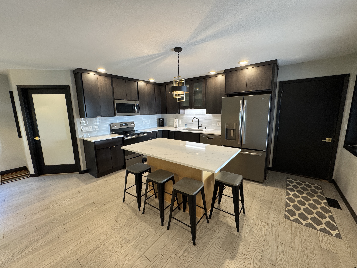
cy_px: 134
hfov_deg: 102.1
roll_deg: +0.8
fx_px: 144
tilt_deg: -9.3
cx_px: 178
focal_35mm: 14
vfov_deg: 85.7
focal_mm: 2.22
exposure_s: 1/60
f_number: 2.2
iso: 200
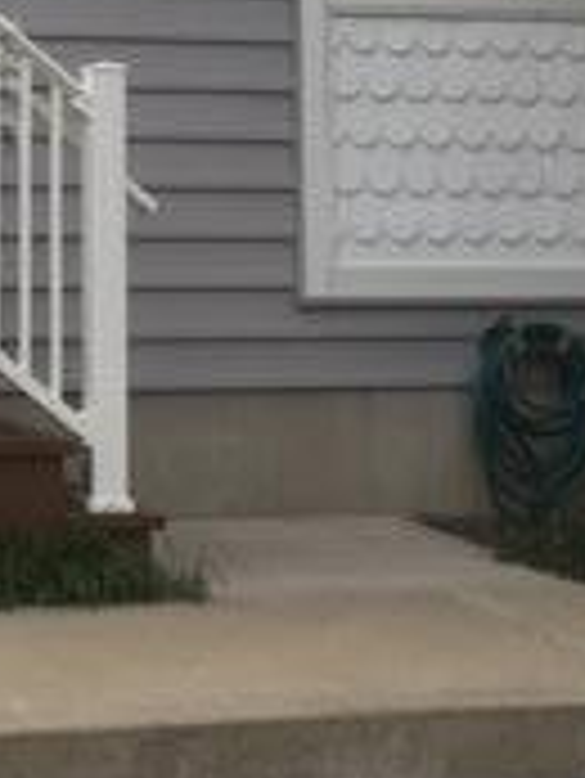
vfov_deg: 17.6
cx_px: -4
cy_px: -139
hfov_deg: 13.6
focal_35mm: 107
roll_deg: -0.2
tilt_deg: +8.0
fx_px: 2408
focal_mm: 4.15
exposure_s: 1/1115
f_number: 2.2
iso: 25
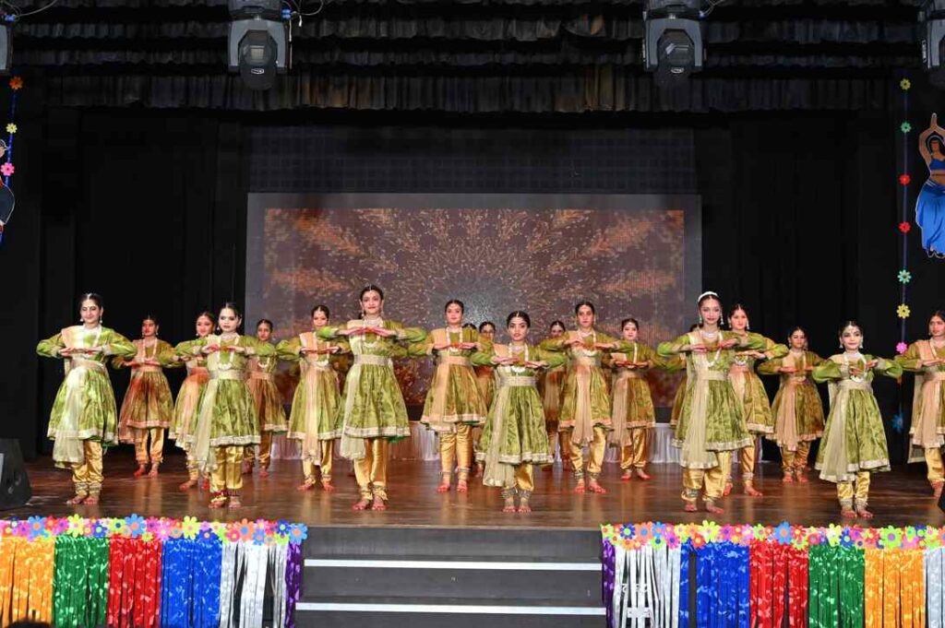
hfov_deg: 44.5
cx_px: 472
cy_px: 314
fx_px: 1154
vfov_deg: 30.5
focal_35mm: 44
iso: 500
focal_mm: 44
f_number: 6.3
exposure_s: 1/200
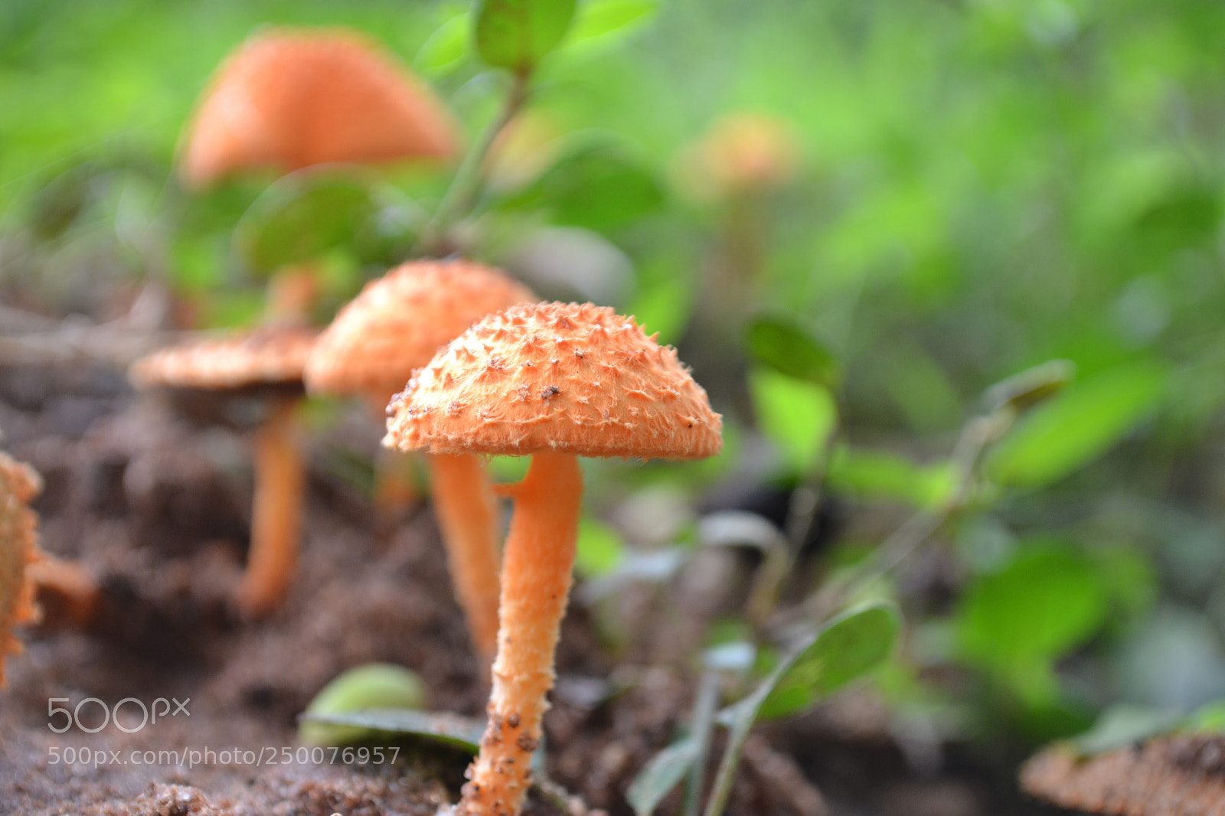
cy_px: 408
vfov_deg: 19.7
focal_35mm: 69
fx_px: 2347
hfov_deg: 29.2
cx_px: 612
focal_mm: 46
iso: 400
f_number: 5.6
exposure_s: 1/125
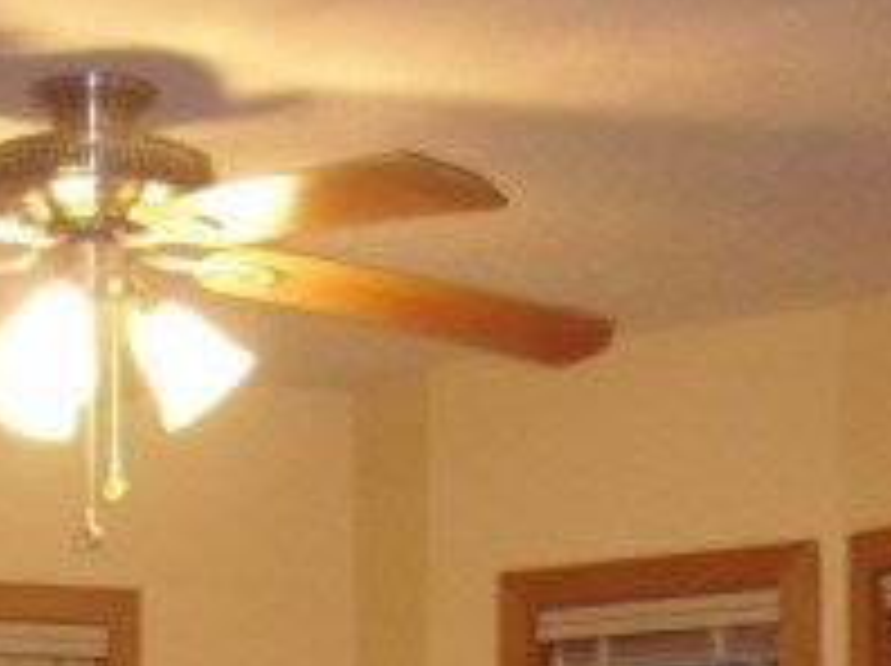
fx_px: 3162
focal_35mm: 123
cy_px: 1035
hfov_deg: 15.8
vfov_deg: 11.5
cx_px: 58
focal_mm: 6.2
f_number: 2.8
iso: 400
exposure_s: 1/60
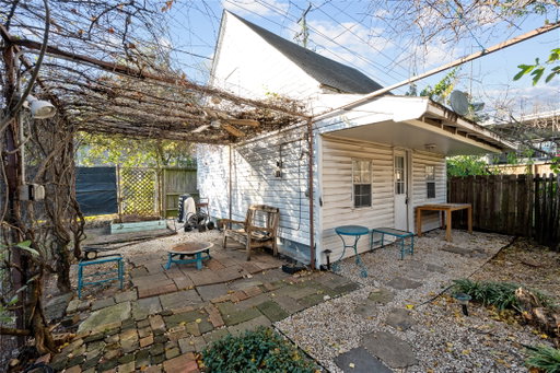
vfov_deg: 81.2
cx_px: 280
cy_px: 186
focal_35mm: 14
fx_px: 218
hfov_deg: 104.3
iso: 400
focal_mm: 14
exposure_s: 1/125
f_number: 8
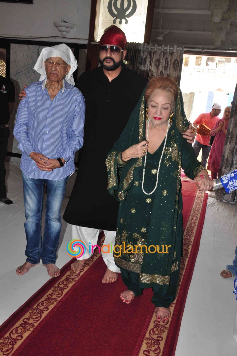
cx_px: 118
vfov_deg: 49.6
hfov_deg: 34.1
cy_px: 178
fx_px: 386
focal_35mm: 39
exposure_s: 1/160
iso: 400
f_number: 7.1
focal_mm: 26
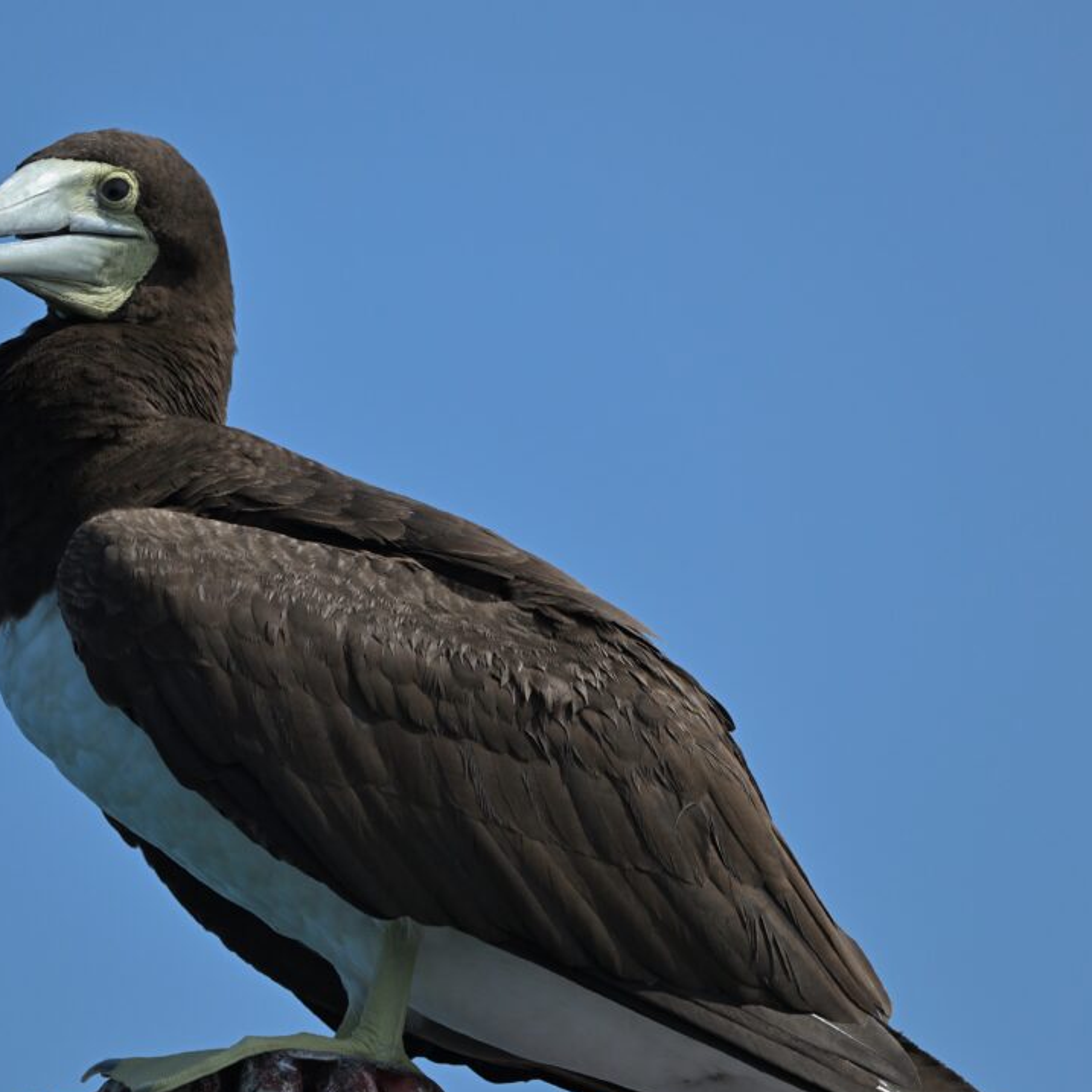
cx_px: 315
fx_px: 40616
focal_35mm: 1138
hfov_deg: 1.5
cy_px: 573
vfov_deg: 1.5
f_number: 8
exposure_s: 1/4000
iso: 640
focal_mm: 800
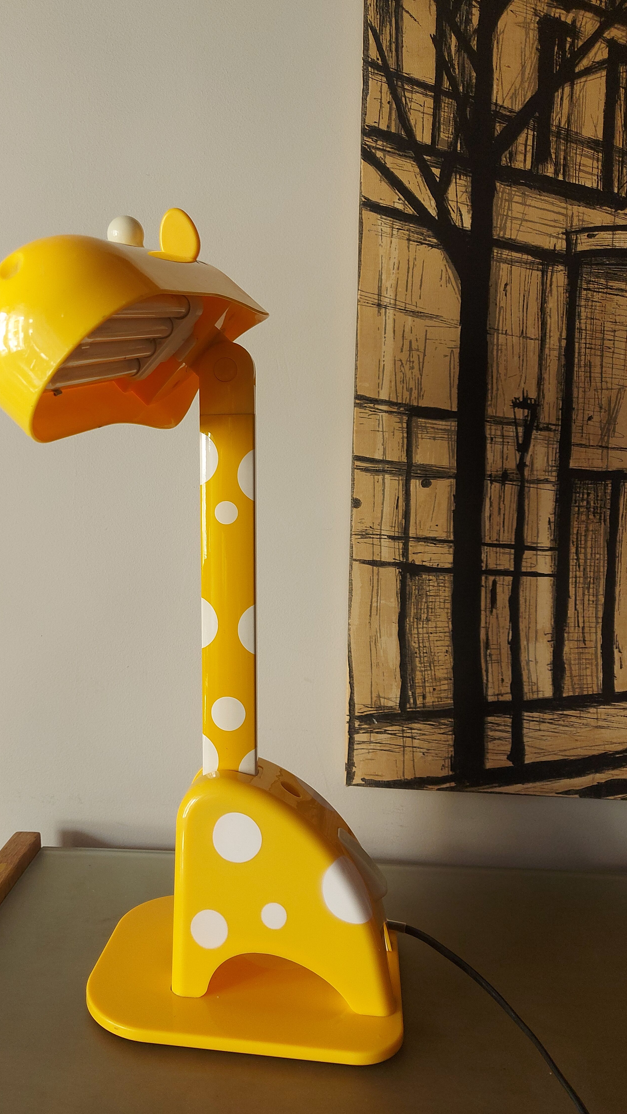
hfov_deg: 42.6
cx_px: 234
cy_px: 544
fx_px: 798
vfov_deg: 69.8
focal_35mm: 27
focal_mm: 5.23
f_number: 1.8
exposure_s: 1/50
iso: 64
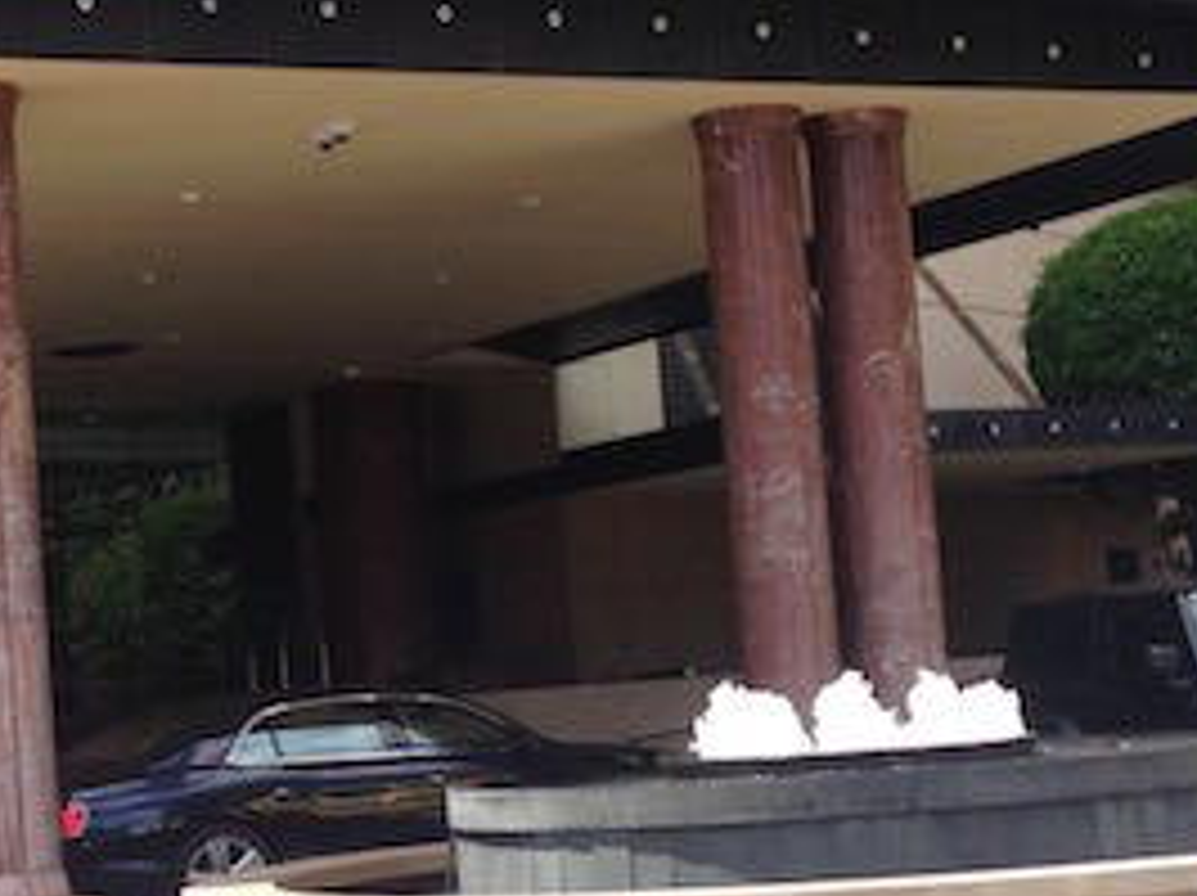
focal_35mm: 87
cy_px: 529
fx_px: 3006
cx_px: 315
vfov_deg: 16.9
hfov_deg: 22.3
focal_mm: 4.12
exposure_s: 1/723
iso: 50
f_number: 2.4
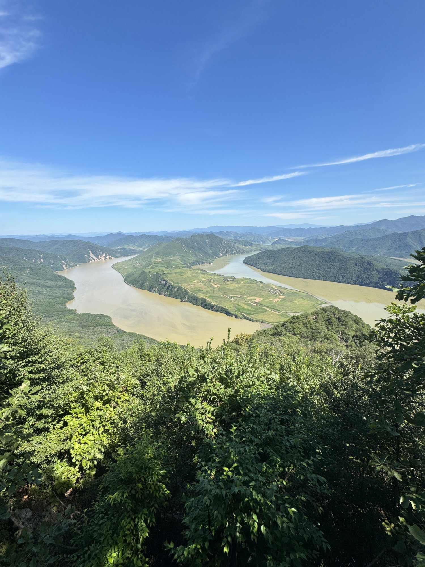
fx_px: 229
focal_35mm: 14
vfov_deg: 102.1
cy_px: 284
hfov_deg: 85.7
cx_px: 212
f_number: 2.2
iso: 50
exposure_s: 1/1048
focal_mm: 2.22
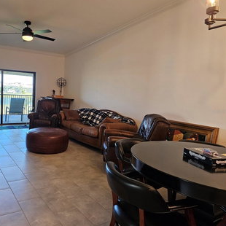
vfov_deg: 57.3
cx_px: 75
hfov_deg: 56.1
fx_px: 207
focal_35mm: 28
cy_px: 112
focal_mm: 6.3
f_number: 1.7
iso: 320
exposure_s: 1/120
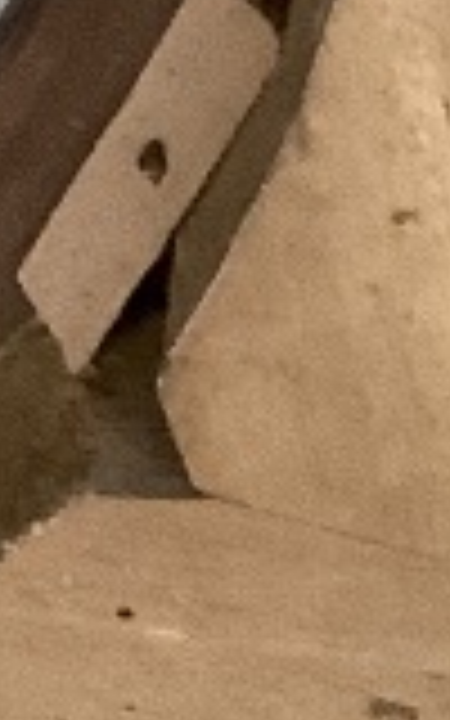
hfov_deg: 5.3
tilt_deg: -41.0
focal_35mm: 246
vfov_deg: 7.7
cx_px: 266
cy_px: -1179
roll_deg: +5.3
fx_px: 4827
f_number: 2.4
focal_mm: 3.3
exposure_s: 1/40
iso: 320
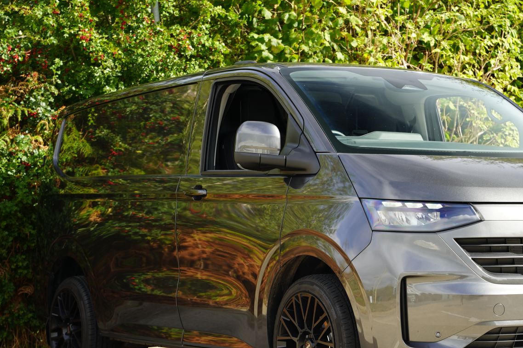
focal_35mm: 91
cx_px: 360
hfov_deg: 22.3
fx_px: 1317
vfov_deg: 15.0
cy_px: 210
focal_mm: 64.5
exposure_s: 1/100
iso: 100
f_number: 5
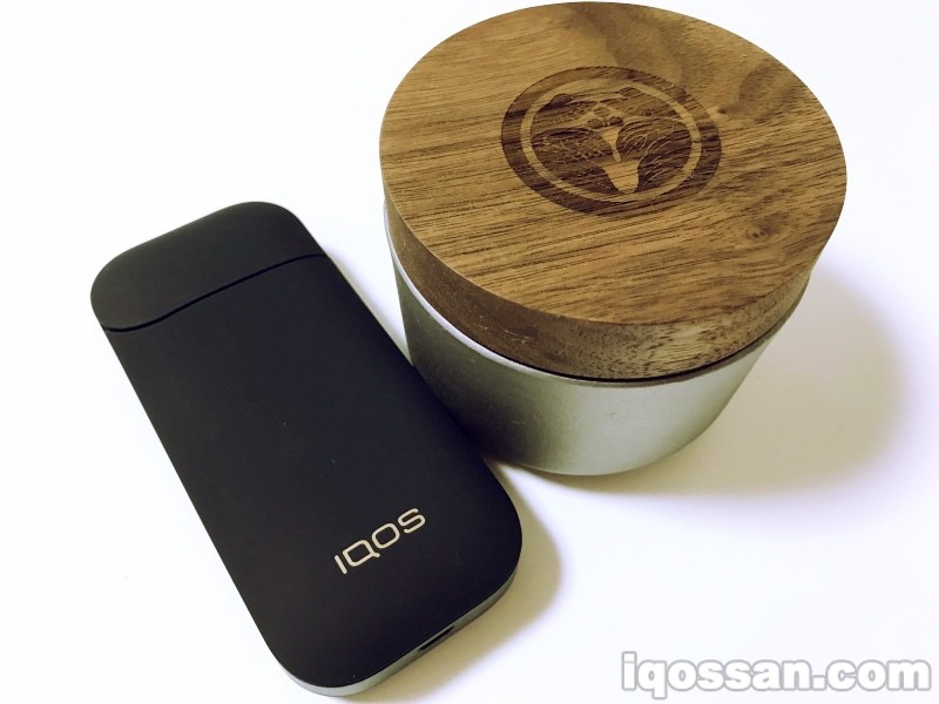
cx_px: 470
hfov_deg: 63.4
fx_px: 760
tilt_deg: -58.0
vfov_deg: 49.7
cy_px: 352
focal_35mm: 28
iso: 50
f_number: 1.8
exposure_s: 1/17
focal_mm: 3.99
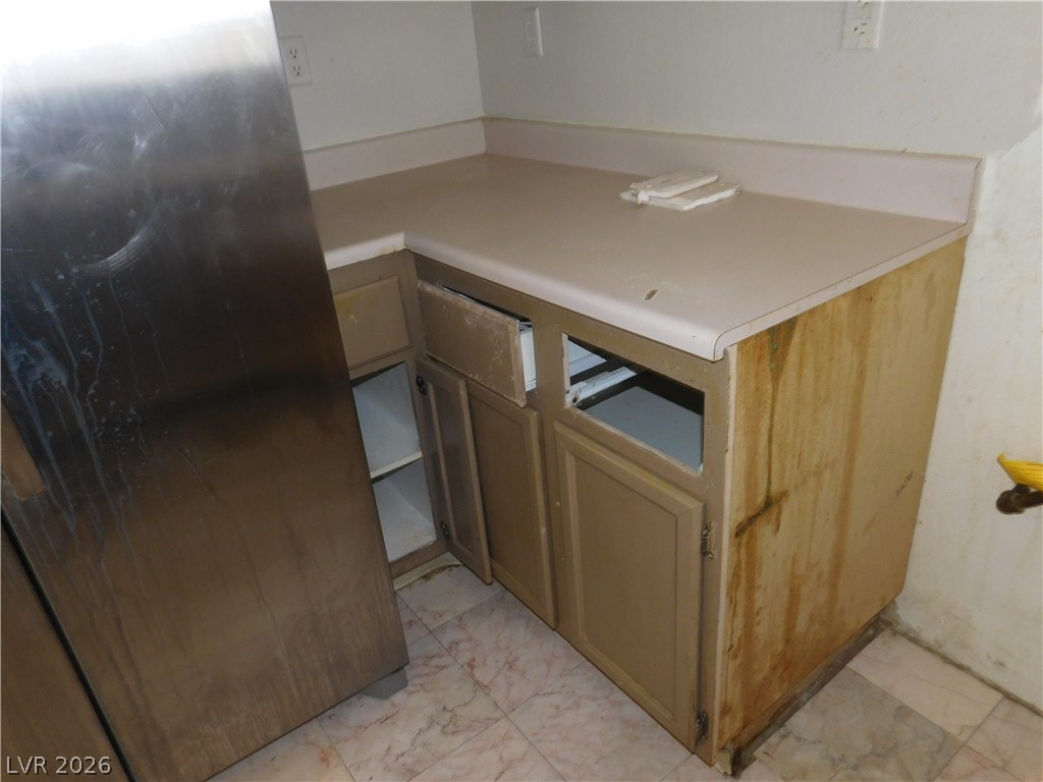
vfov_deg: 56.8
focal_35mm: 24
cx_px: 522
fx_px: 723
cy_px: 391
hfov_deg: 71.6
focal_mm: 4.1
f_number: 3
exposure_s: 1/30
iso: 200
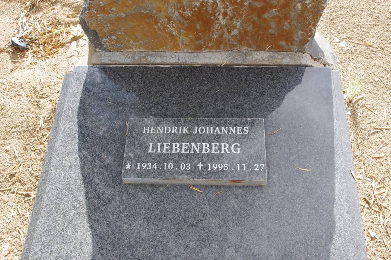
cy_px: 130
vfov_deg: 38.8
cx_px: 196
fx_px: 369
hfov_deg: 55.9
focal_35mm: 34
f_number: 11
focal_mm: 23.13
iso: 800
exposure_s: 1/125
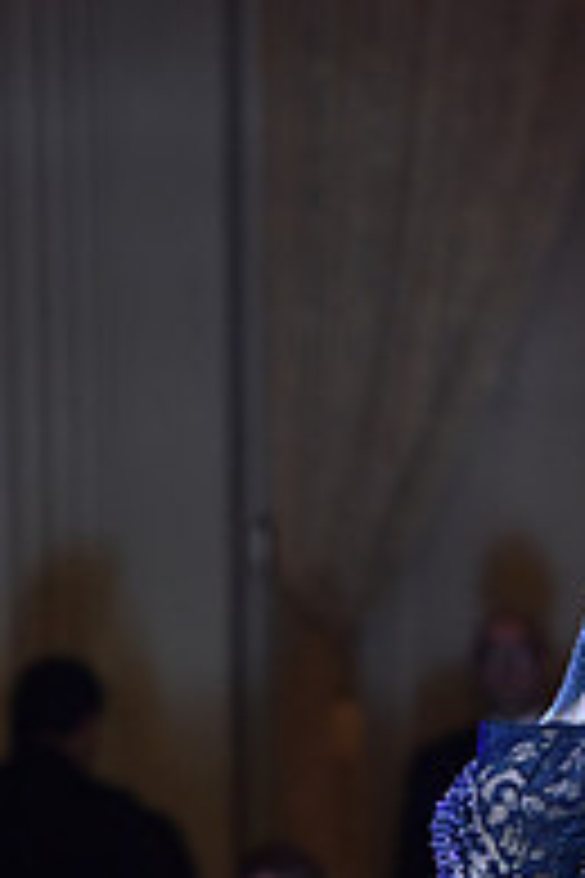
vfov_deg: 4.3
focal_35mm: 477
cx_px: 650
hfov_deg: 2.9
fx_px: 11626
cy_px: 1198
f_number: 3.2
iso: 1600
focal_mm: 160
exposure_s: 1/250
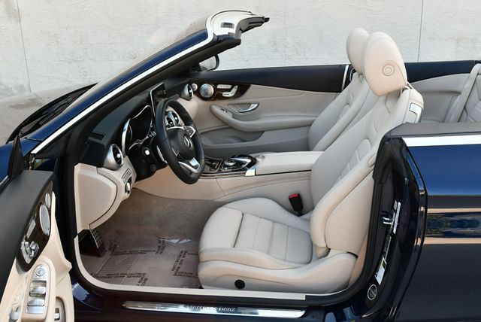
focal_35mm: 36
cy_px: 161
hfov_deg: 53.1
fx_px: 481
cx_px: 240
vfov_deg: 36.9
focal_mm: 18
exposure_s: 1/250
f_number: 5
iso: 400
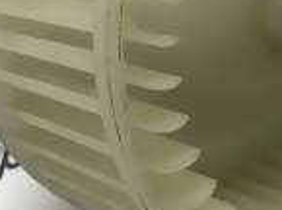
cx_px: 257
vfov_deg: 11.9
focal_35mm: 124
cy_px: 68
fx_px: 1008
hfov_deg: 15.7
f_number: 1.8
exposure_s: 1/50
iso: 25
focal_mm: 3.99
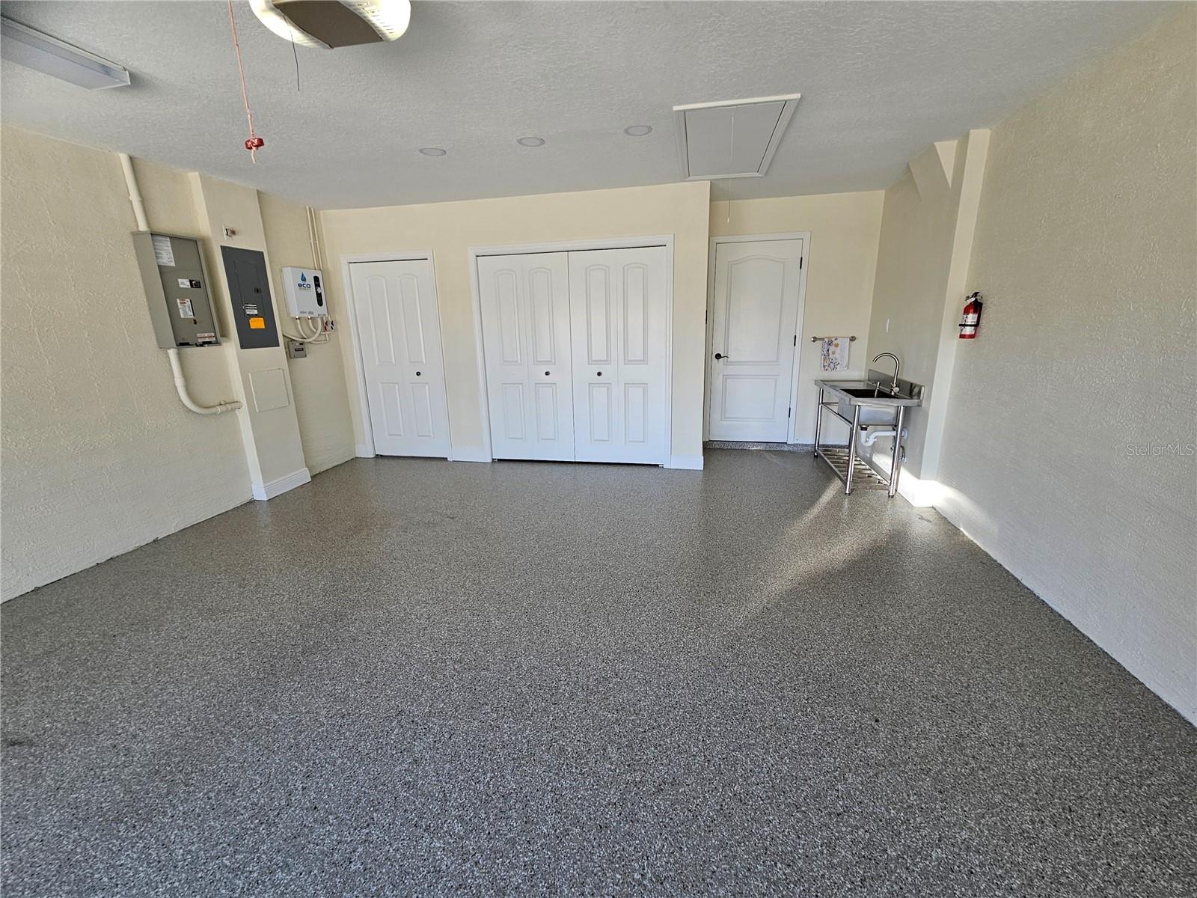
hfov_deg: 106.2
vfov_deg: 89.9
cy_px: 449
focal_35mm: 13
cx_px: 598
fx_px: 450
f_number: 2.2
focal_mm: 2.2
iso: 64
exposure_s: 1/120
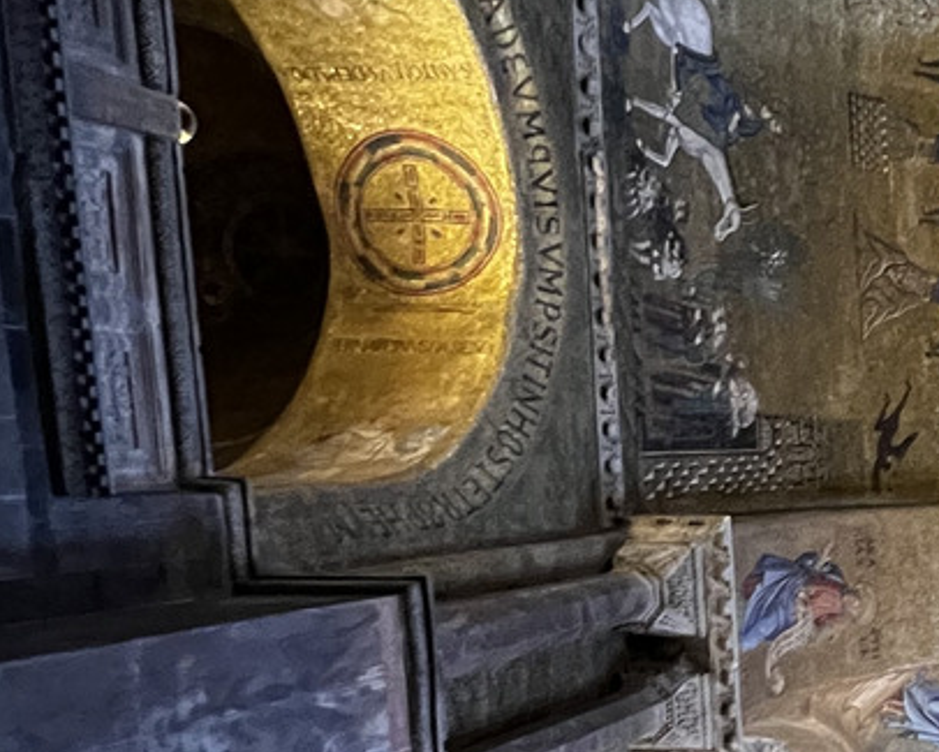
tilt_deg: +80.1
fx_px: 1390
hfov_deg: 28.1
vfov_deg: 29.1
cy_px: 673
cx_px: 1325
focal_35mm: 50
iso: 800
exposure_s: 1/50
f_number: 1.8
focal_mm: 1.57
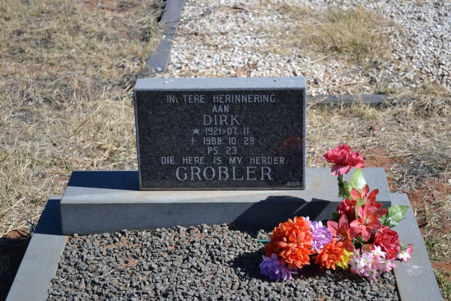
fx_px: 1033
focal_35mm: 82
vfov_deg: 16.6
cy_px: 150
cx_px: 226
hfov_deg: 24.6
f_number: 5.6
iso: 110
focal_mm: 55
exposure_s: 1/125
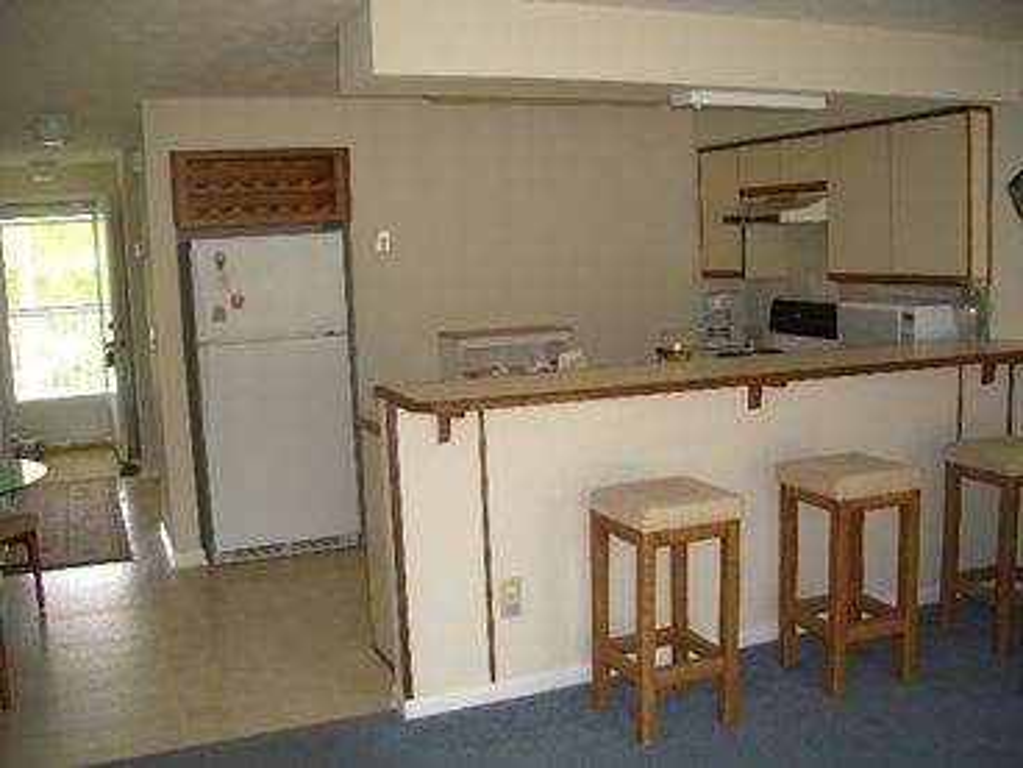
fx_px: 1034
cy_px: 384
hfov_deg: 52.6
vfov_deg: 40.7
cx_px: 512
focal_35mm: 35
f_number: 2.6
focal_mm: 5.8
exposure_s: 1/60
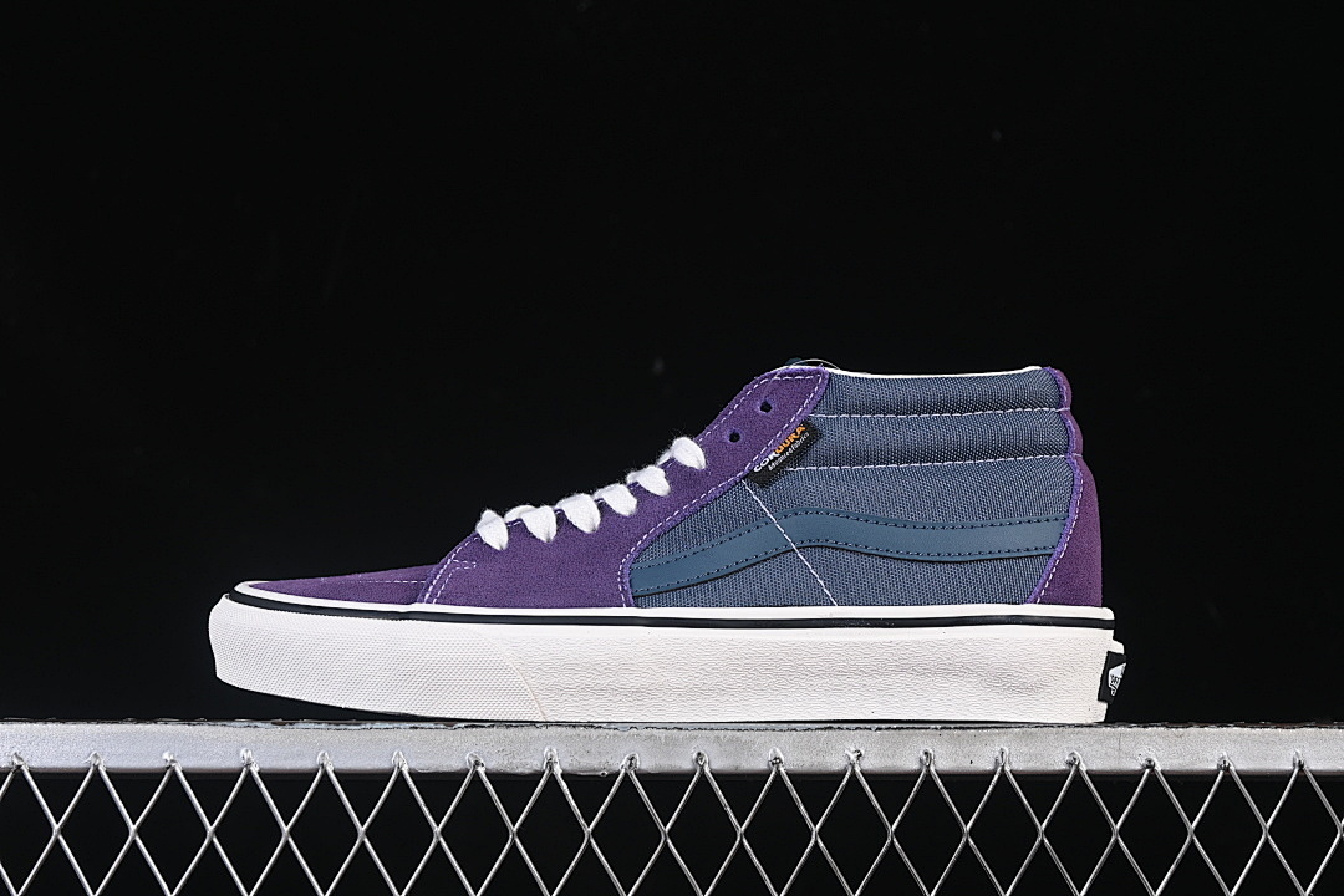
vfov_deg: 18.2
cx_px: 672
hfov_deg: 27.0
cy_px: 448
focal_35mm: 75
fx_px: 2800
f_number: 7.1
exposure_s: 1/80
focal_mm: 50
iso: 160
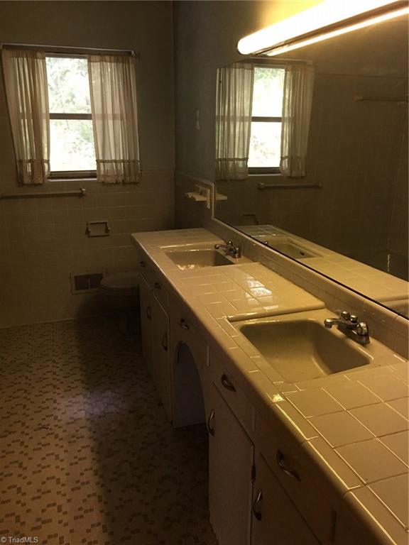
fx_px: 457
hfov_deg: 48.2
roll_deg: +0.2
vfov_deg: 61.7
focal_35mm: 29
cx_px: 204
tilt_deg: -17.8
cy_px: 272
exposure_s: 1/10
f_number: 2.2
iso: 100
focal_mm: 4.15
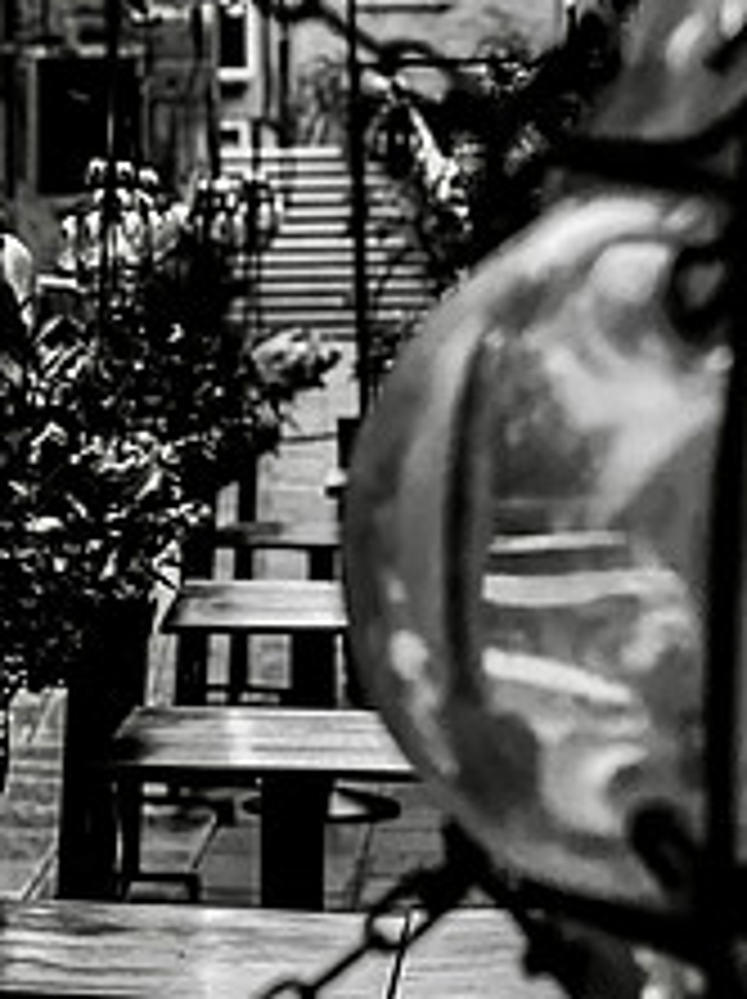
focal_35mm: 130
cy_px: 621
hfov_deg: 11.4
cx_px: 250
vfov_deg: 15.2
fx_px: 3748
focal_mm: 7.5
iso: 640
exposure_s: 1/15
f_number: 2.2
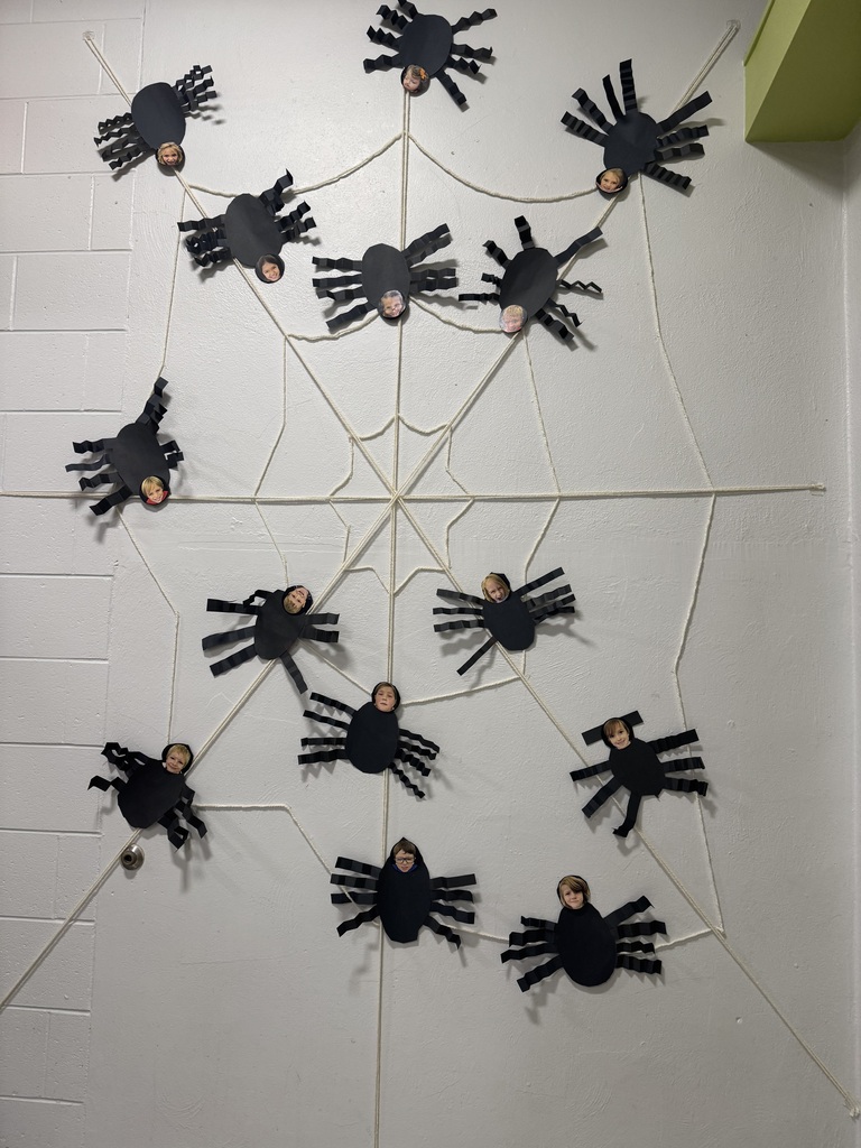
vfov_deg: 71.6
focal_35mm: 24
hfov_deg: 56.8
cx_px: 430
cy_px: 574
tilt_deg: +5.3
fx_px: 796
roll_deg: +0.3
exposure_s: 1/120
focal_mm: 6.76
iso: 160
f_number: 1.78
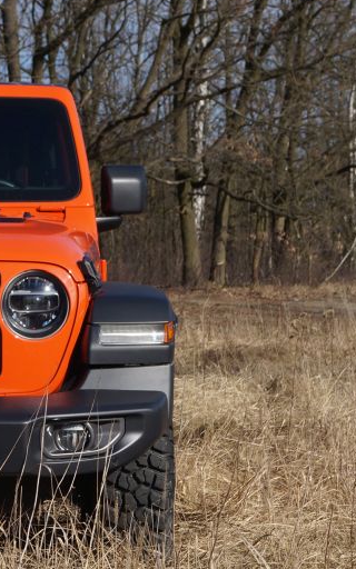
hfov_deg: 10.5
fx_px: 1894
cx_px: -102
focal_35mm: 122
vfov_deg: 17.1
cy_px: 272
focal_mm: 40
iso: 100
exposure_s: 1/320
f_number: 9
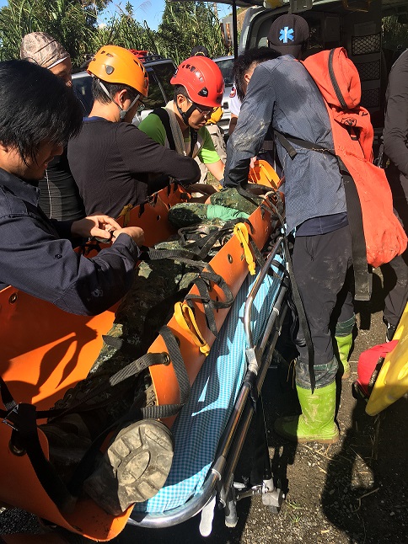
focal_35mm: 29
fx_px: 456
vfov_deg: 61.7
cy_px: 272
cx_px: 204
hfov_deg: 48.2
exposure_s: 1/1040
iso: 25
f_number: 2.2
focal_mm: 4.15
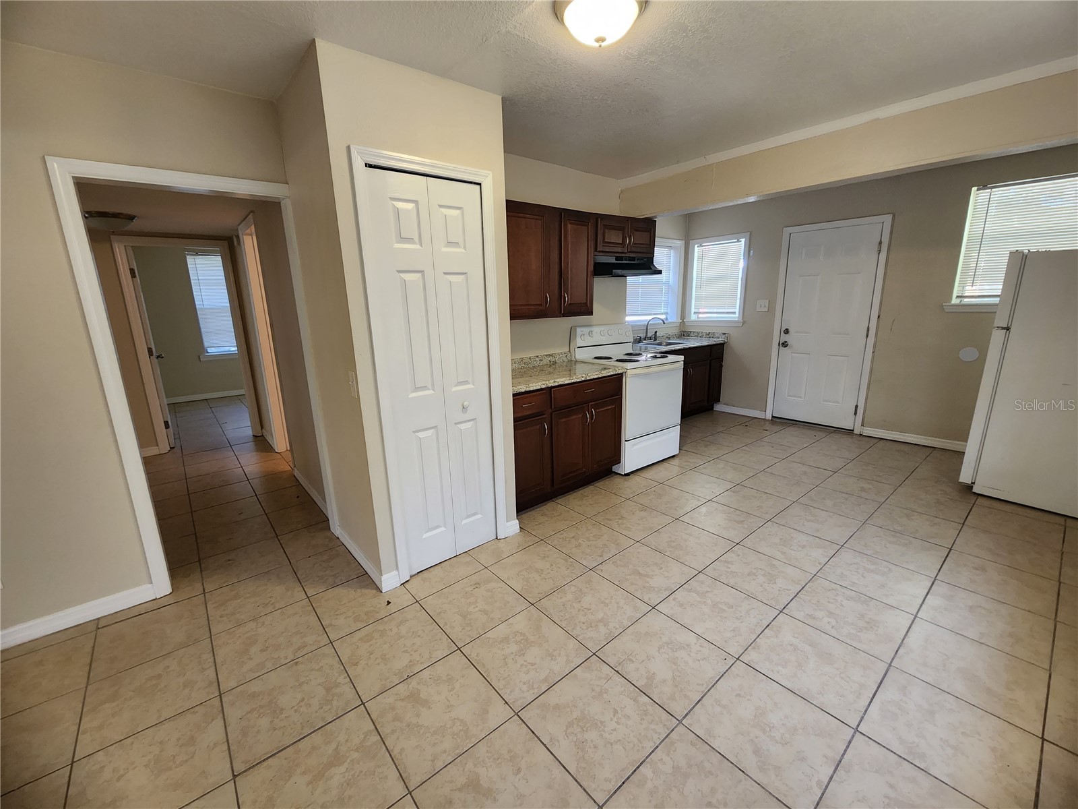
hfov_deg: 106.2
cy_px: 404
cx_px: 539
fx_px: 405
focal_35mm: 13
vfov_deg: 89.9
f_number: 2.2
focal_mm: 2.2
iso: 200
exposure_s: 1/60
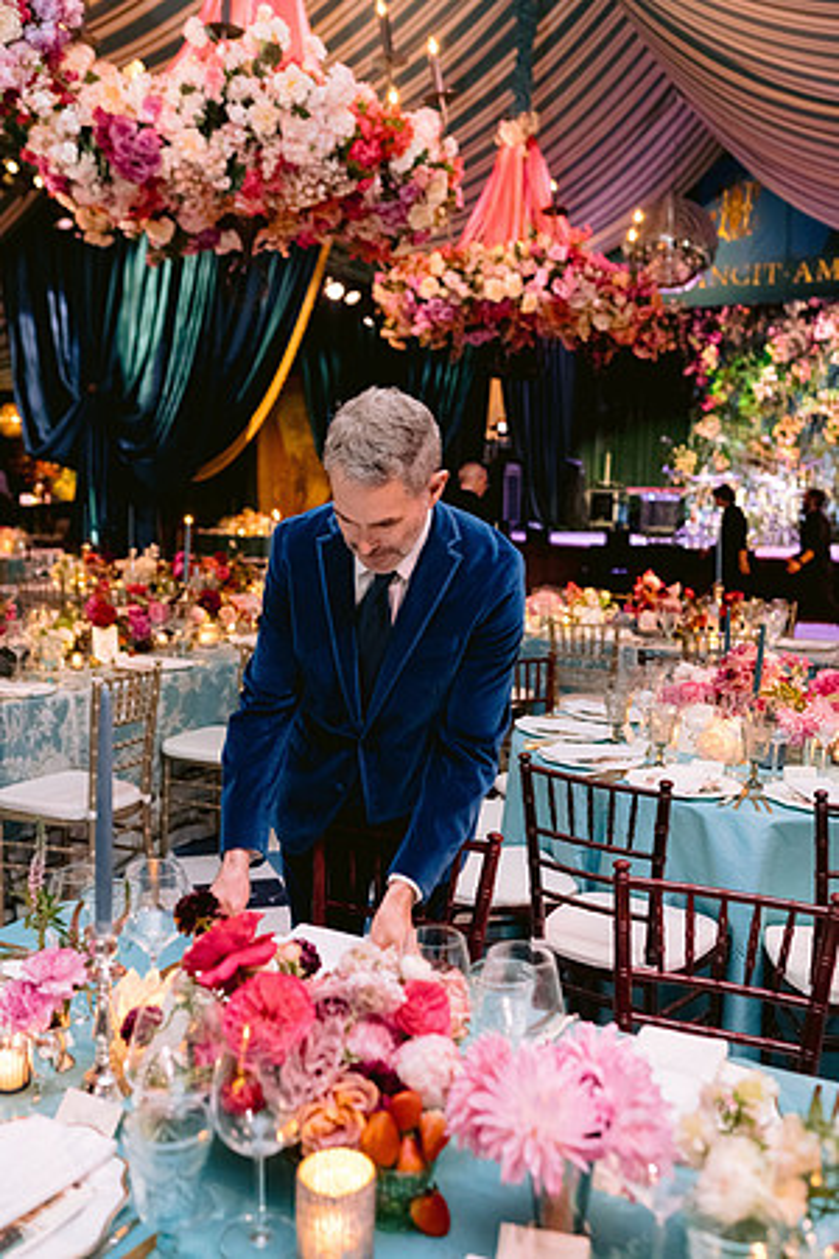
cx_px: 420
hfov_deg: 37.9
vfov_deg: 54.4
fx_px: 1223
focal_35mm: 35
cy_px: 630
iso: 3200
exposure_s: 1/100
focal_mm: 35
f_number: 2.8
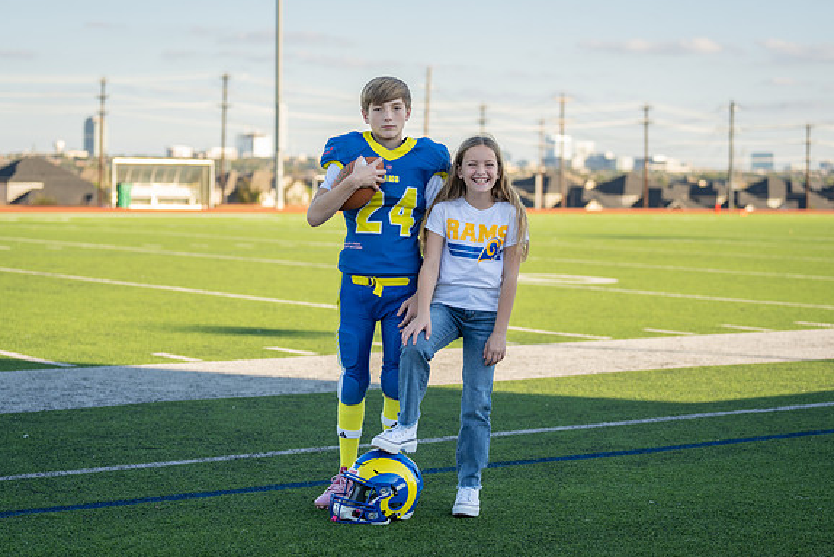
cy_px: 272
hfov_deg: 26.0
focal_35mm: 78
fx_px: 1807
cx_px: 412
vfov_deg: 17.5
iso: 100
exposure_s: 1/500
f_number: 2.8
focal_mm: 70
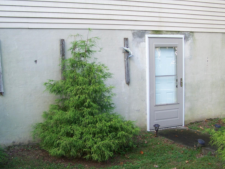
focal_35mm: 48
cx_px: 115
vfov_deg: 30.3
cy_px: 84
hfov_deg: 39.7
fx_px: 312
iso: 80
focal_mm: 6.3
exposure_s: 1/60
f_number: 2.8
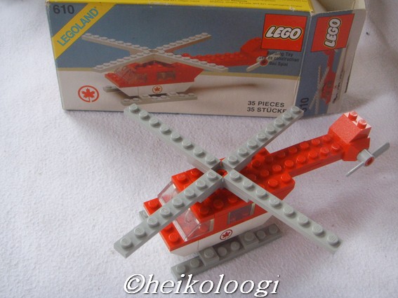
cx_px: 202
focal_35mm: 44
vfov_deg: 32.8
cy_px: 135
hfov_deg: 43.0
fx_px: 506
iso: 152
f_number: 3.5
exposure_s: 1/45
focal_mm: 6.6
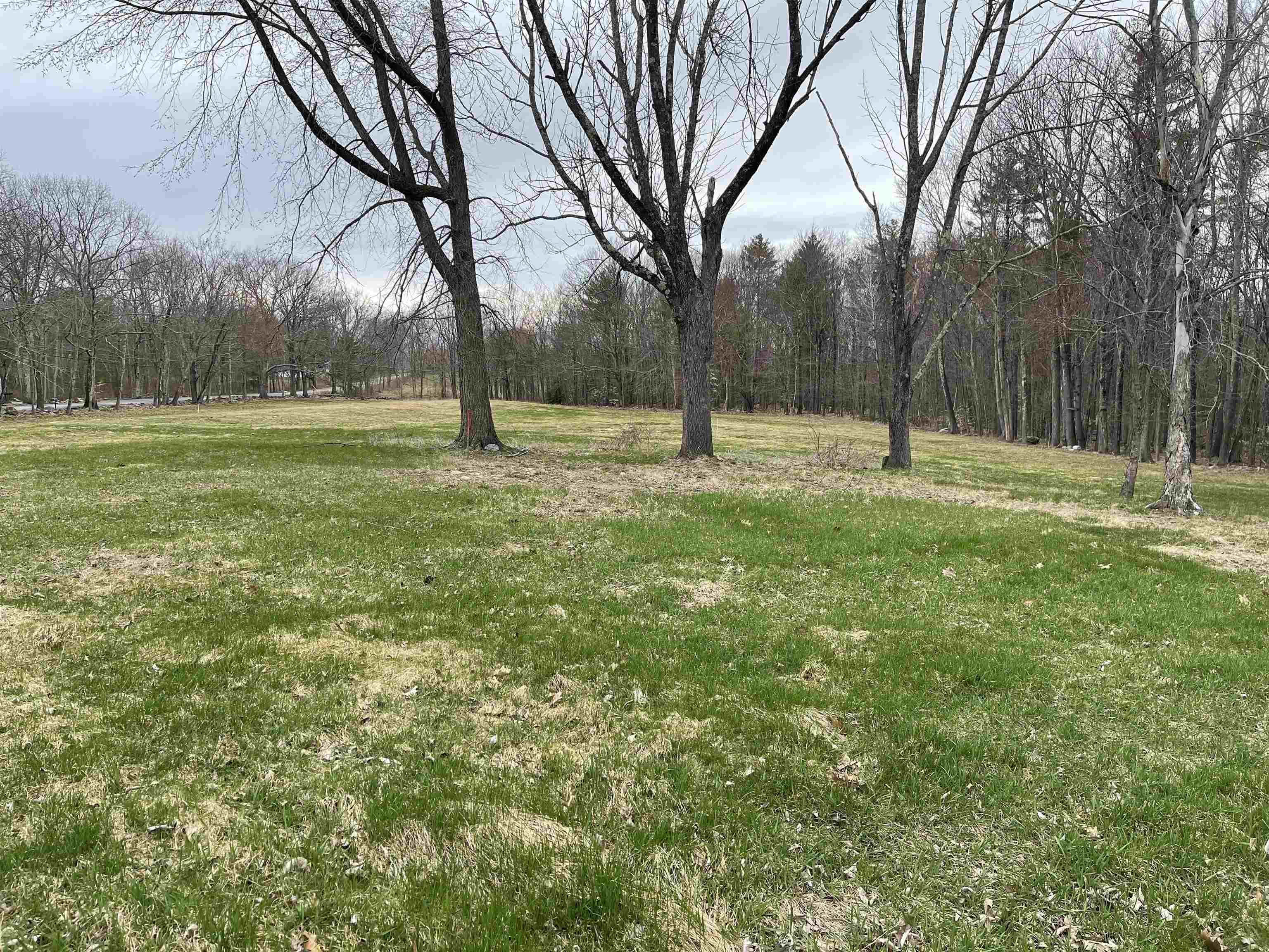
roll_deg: -0.9
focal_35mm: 26
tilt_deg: -5.9
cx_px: 634
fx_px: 953
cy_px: 476
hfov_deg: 67.3
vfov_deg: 53.1
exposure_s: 1/801
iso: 32
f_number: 1.6
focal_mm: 5.1
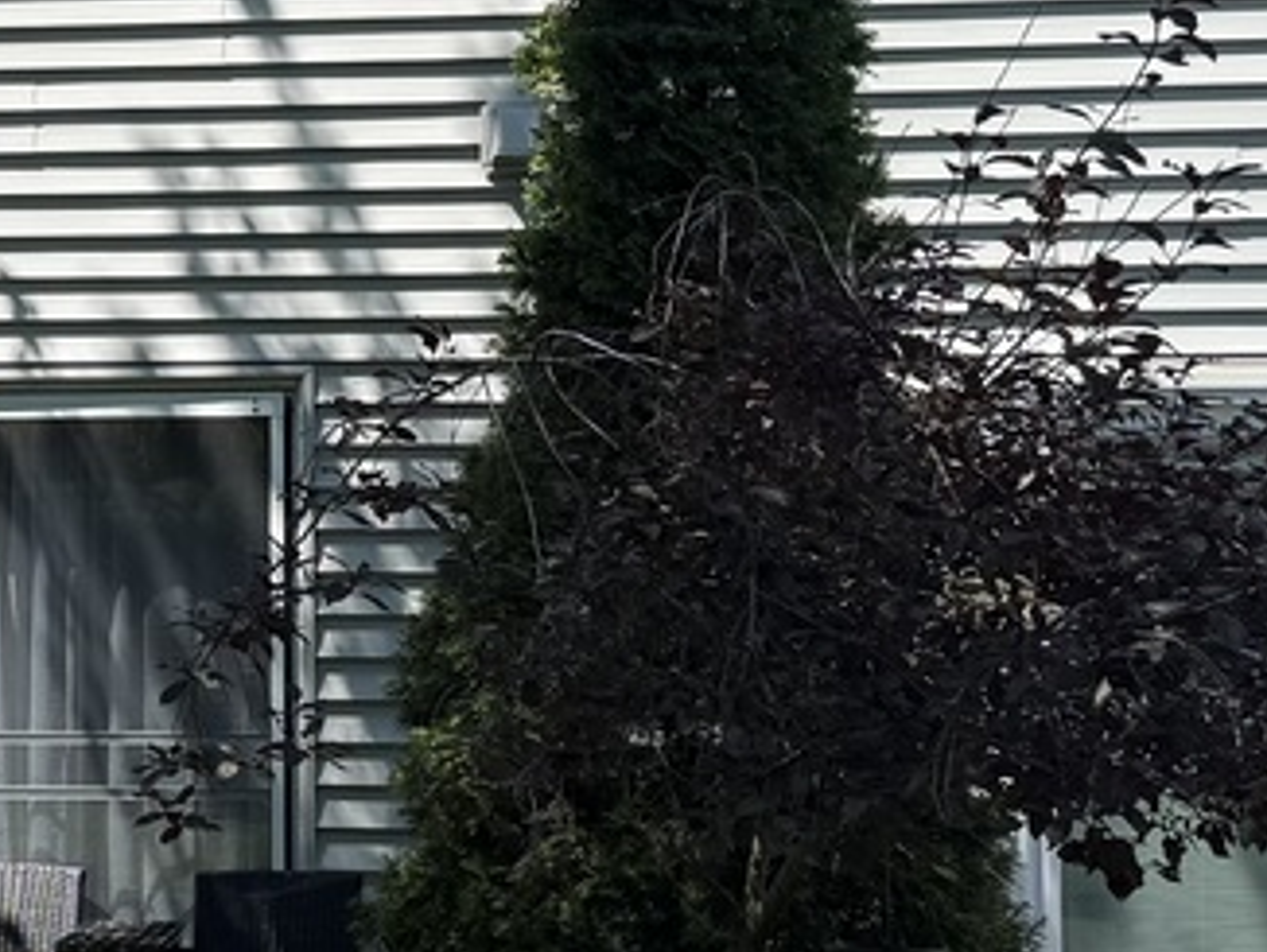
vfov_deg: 14.0
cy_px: 513
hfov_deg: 18.0
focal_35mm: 106
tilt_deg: +2.3
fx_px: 3883
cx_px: -54
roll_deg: -1.0
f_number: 1.78
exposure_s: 1/2169
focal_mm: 6.76
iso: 80
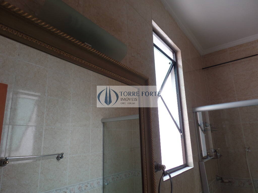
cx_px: 129
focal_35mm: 23
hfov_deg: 73.9
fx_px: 171
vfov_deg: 58.9
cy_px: 96
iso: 80
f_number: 2.8
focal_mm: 4.1
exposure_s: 1/30
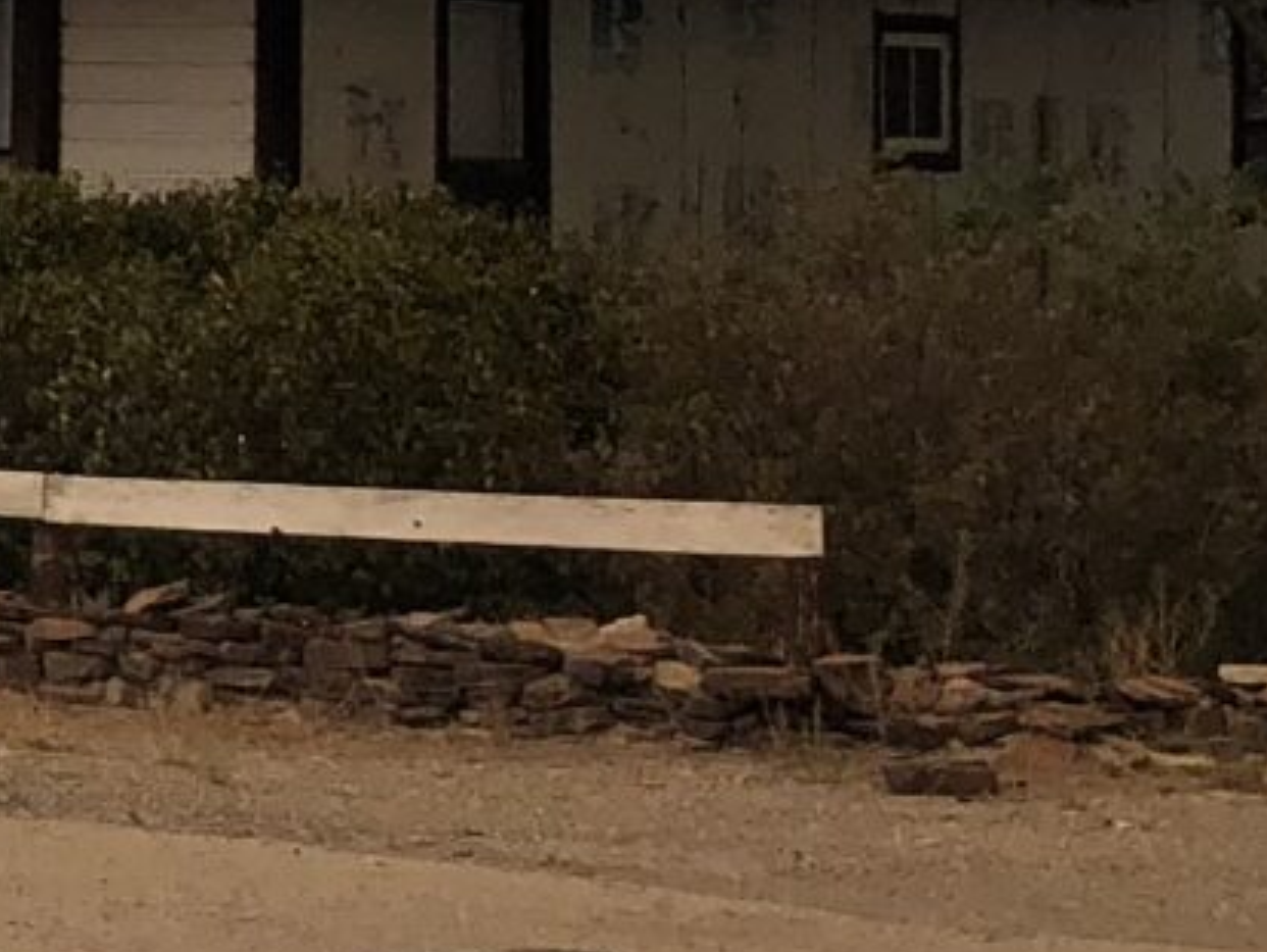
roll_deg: -0.6
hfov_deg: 10.0
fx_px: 6336
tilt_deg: +2.7
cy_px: 15
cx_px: -1754
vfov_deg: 8.5
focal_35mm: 173
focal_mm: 3.99
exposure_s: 1/1429
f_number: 1.8
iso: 20
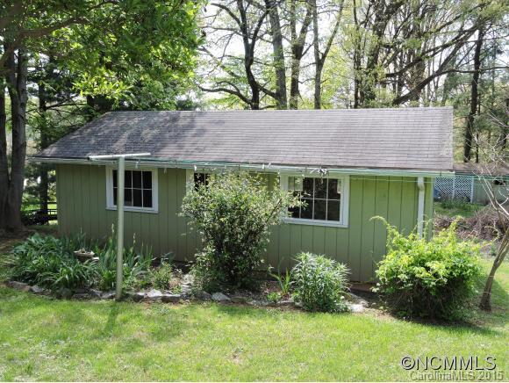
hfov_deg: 55.3
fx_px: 486
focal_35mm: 33
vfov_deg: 43.0
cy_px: 192
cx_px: 254
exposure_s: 1/160
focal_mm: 5.9
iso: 100
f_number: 3.6
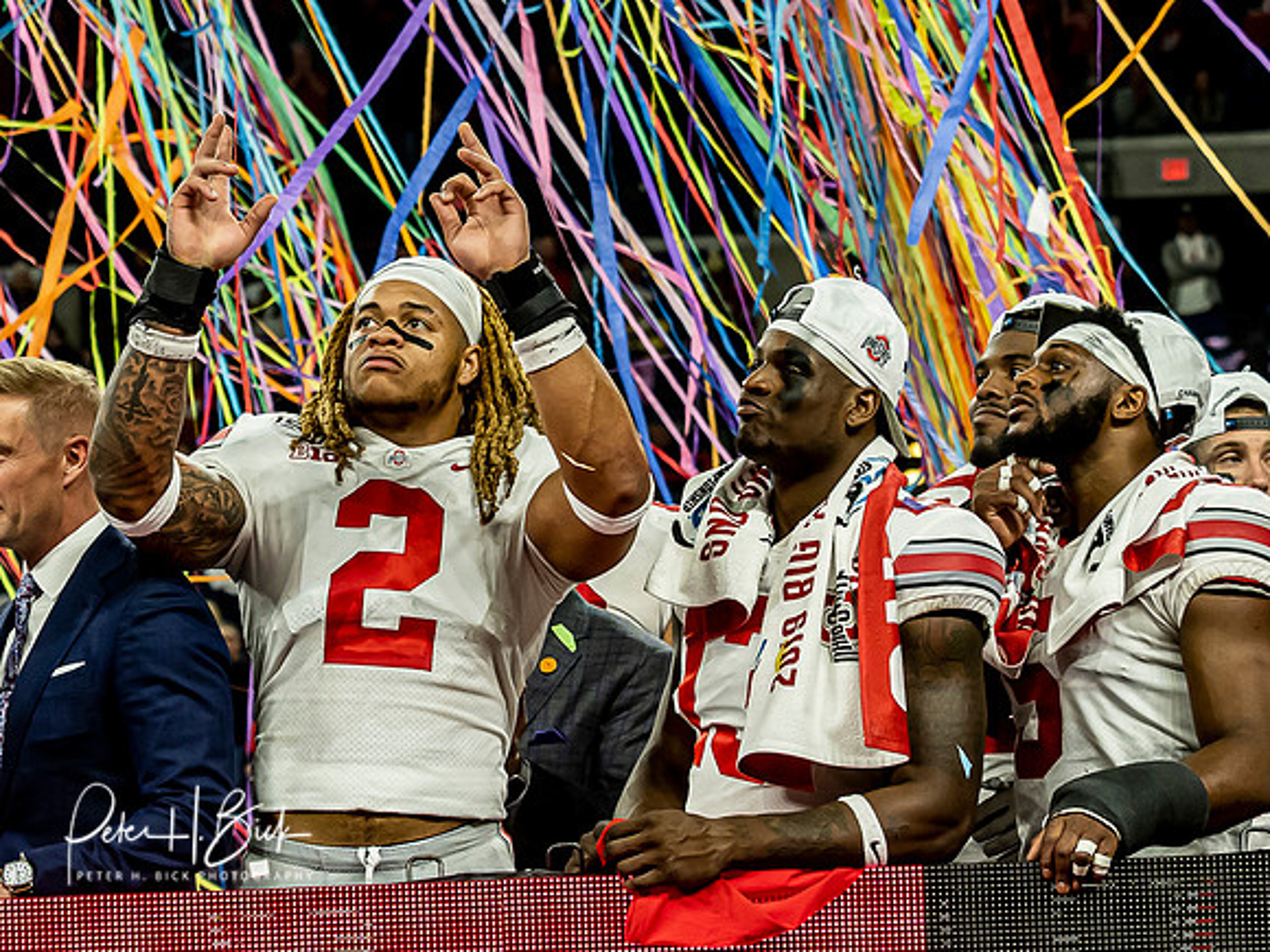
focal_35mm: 253
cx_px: 462
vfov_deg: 5.9
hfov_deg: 7.8
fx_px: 9264
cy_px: 234
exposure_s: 1/320
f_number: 3.5
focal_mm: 62
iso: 640
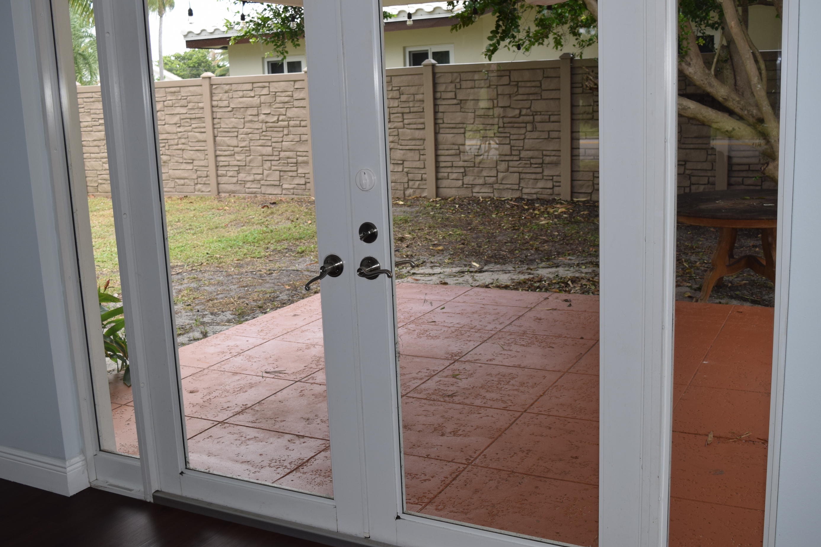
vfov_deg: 34.2
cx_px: 411
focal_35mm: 39
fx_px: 889
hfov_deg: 49.6
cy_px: 270
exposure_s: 1/125
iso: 250
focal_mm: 24
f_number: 5.6
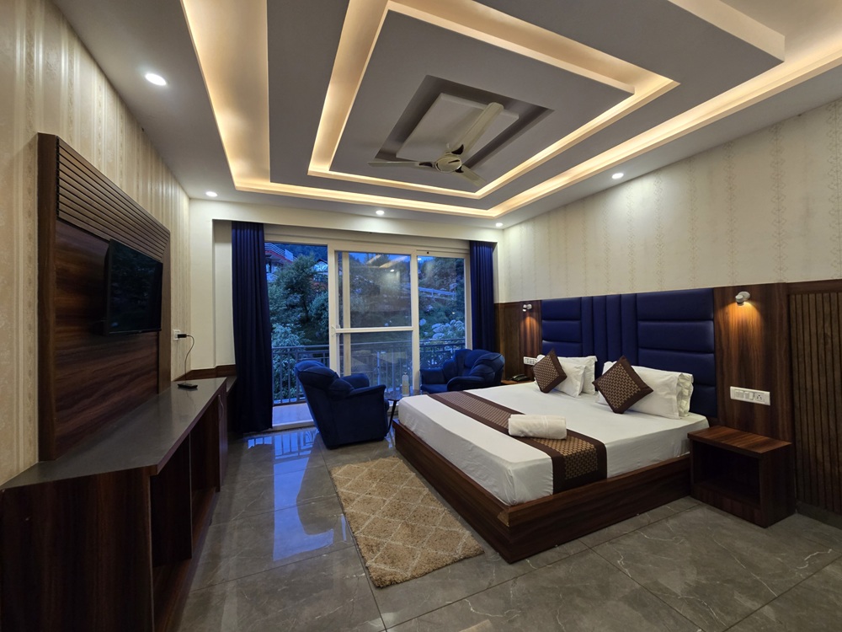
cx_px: 421
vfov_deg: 89.9
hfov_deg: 106.2
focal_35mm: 13
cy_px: 316
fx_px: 316
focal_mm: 2.2
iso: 160
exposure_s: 1/50
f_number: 2.2
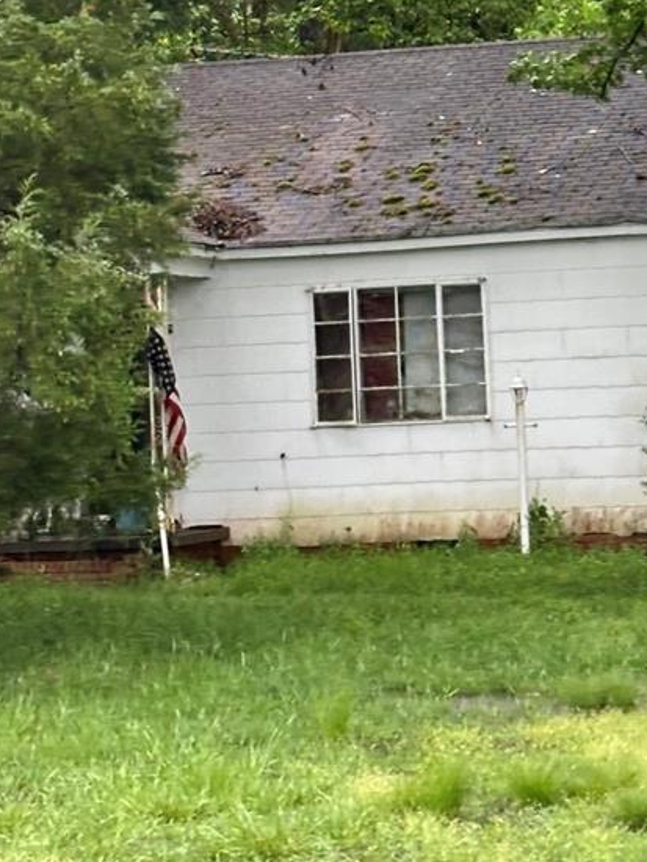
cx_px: 417
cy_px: 11
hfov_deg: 11.1
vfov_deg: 14.5
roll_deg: +2.6
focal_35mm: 134
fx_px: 3337
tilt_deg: +8.4
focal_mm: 6.86
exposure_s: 1/216
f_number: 1.78
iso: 64
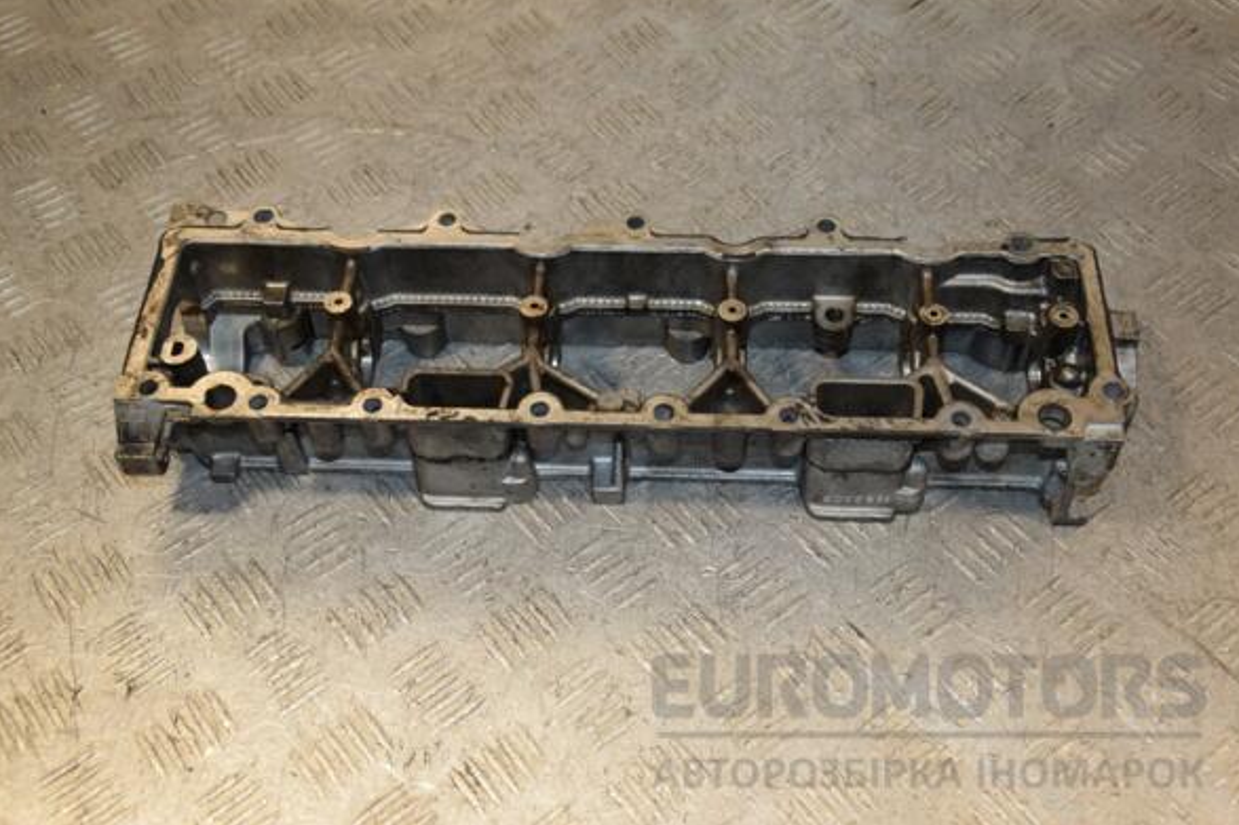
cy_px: 405
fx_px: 1583
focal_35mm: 46
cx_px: 612
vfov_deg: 29.2
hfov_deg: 42.8
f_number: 5.6
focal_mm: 30
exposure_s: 1/200
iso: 800
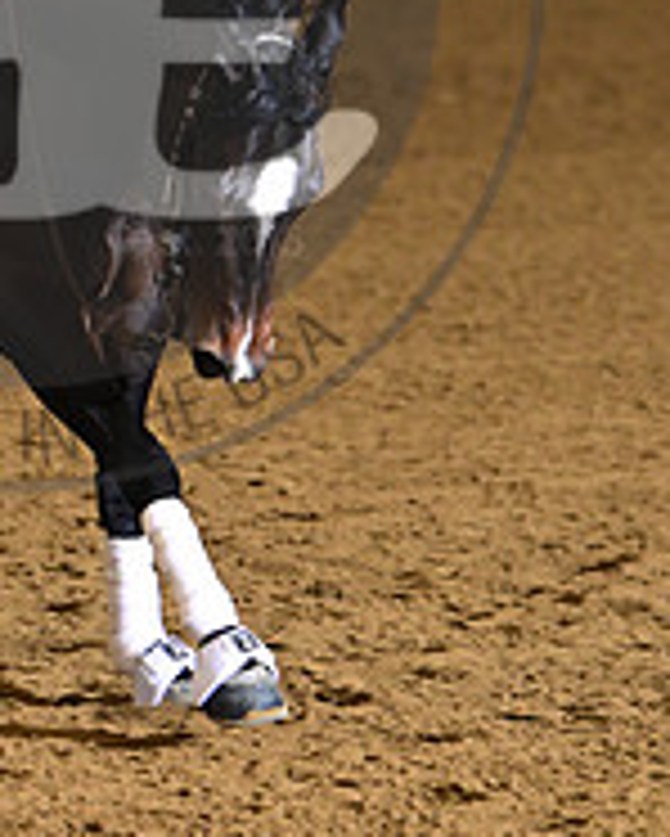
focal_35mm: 584
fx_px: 14464
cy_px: -20
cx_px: 9
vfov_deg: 3.3
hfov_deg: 2.7
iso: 2500
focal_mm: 200
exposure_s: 1/200
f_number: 4
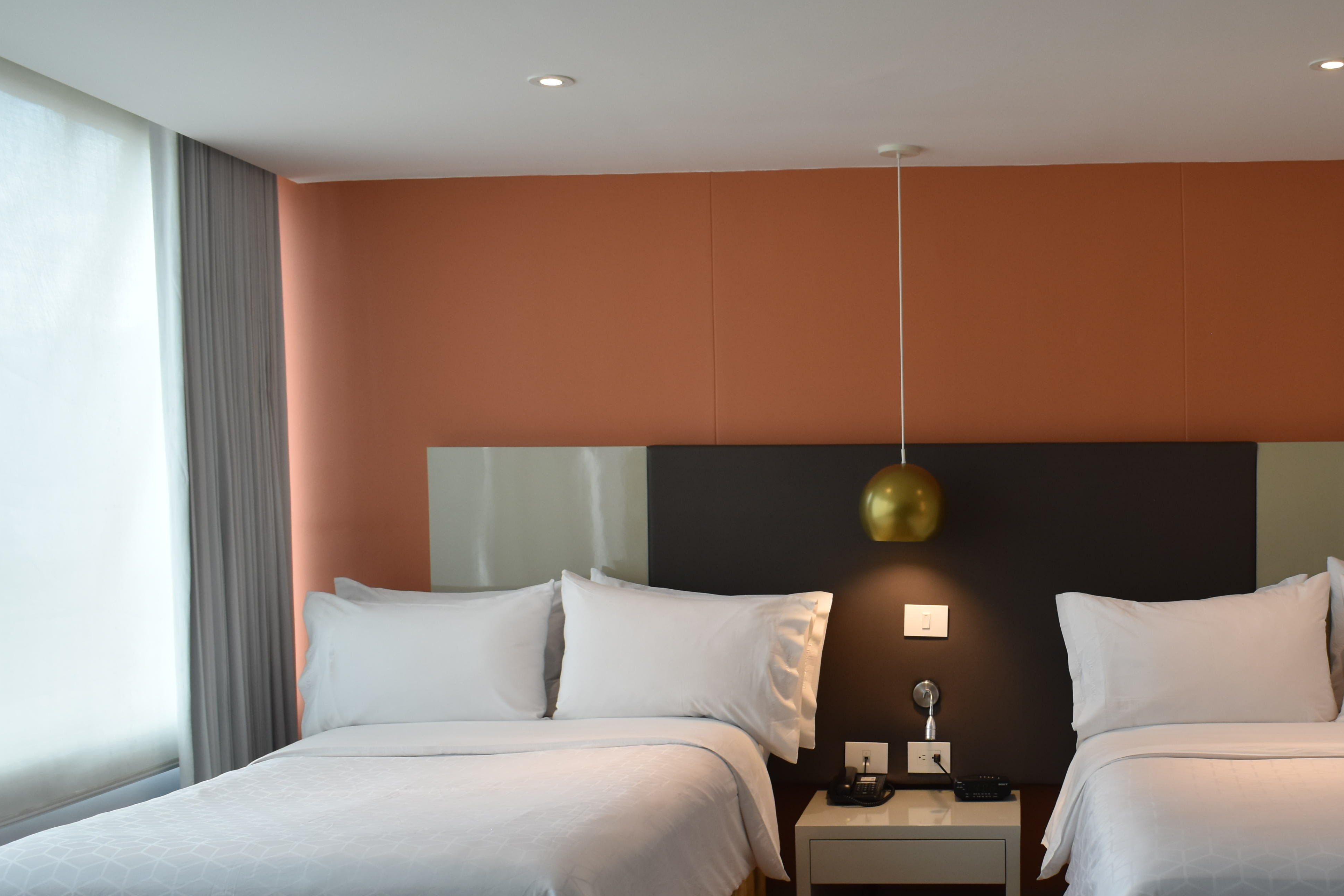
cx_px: 932
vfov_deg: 31.6
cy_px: 615
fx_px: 1568
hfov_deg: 45.4
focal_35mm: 42
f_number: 4.5
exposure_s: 1/80
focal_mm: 18
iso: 400
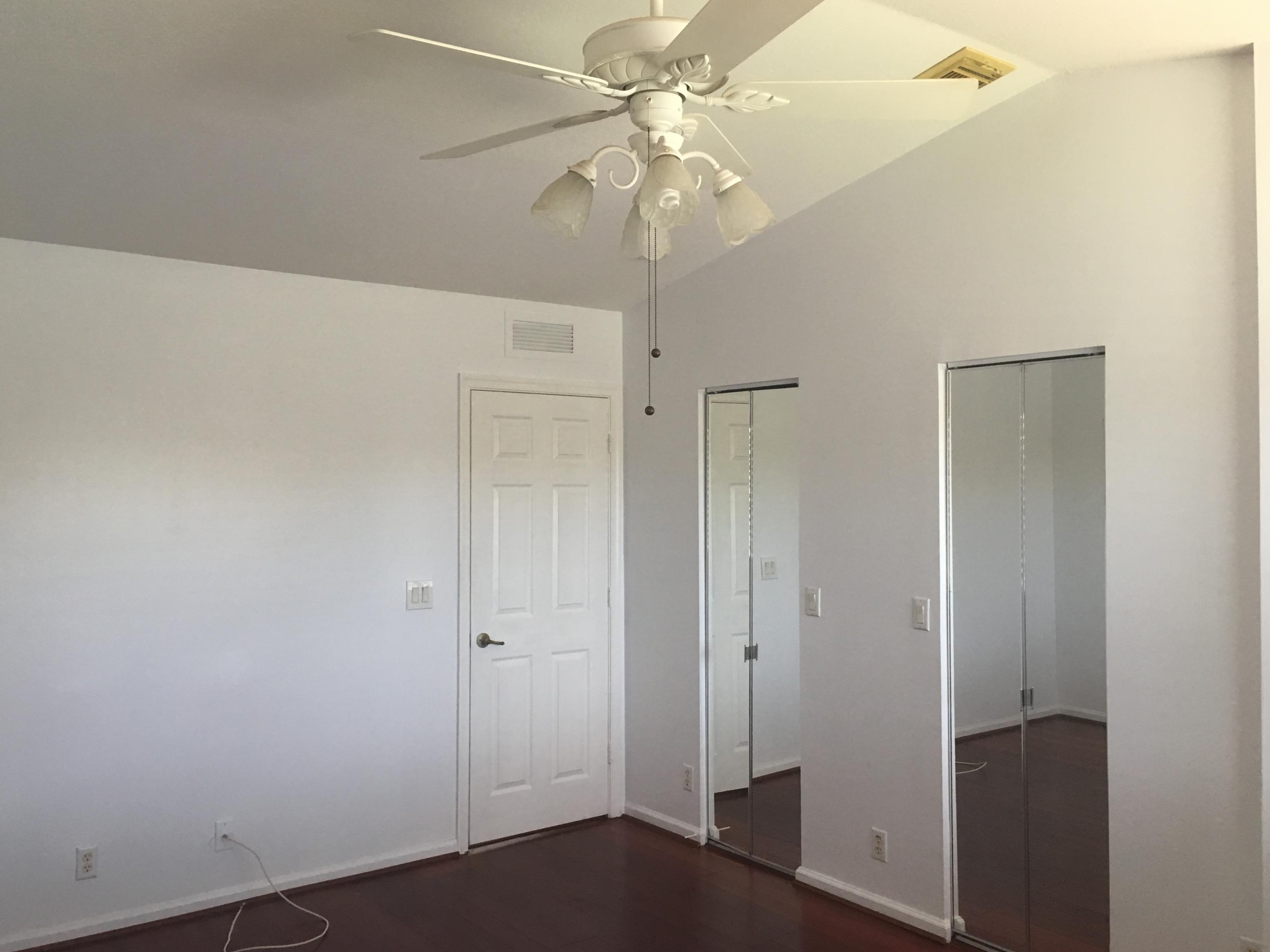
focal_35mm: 30
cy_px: 478
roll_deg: -0.1
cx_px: 619
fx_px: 1101
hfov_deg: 60.0
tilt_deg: +0.5
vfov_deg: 46.8
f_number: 2.2
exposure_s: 1/30
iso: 80
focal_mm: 4.15
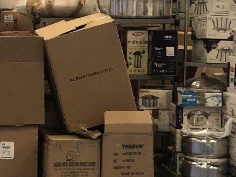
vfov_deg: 11.3
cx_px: 53
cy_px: 21
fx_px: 893
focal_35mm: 131
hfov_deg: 15.0
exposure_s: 1/50
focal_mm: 3.99
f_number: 1.8
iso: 32
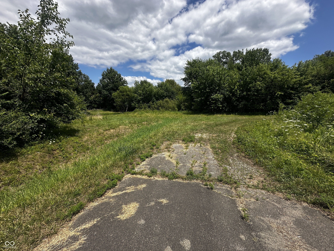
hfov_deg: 102.1
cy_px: 126
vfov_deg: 85.7
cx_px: 167
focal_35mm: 14
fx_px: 135
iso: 50
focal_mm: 2.22
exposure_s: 1/1887
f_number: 2.2
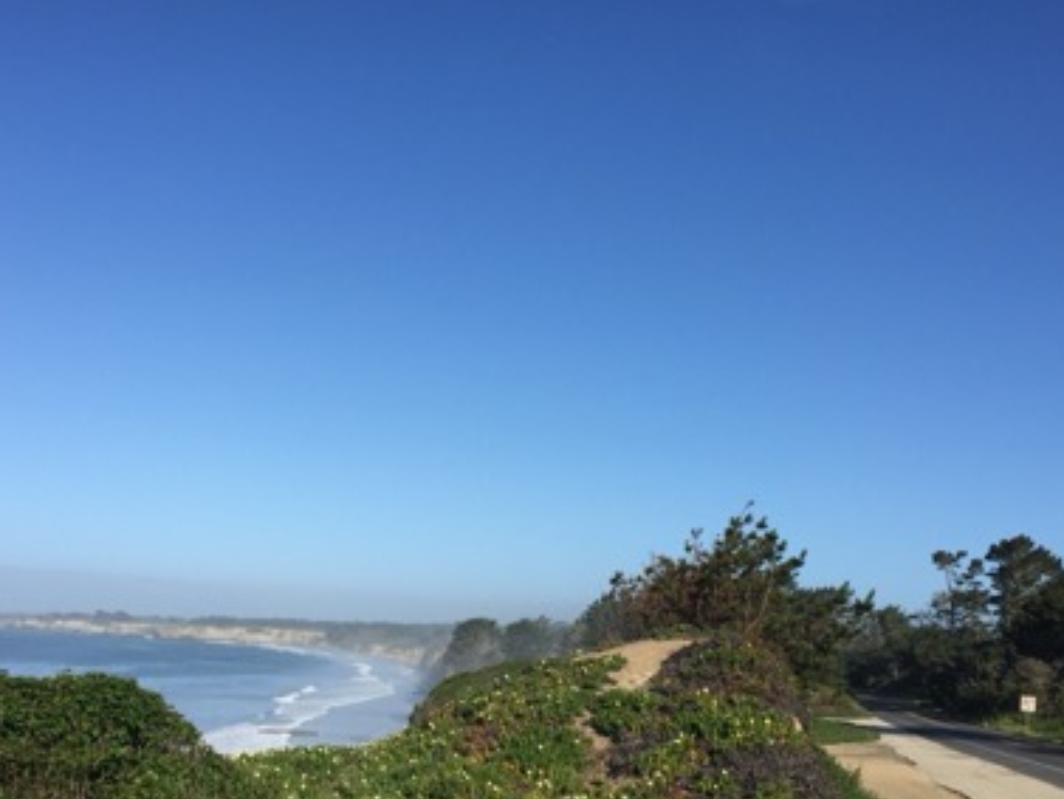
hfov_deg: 46.8
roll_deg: -3.8
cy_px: 536
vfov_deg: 35.6
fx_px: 1230
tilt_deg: +1.9
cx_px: 505
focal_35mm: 40
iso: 32
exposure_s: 1/2475
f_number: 2.2
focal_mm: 4.15
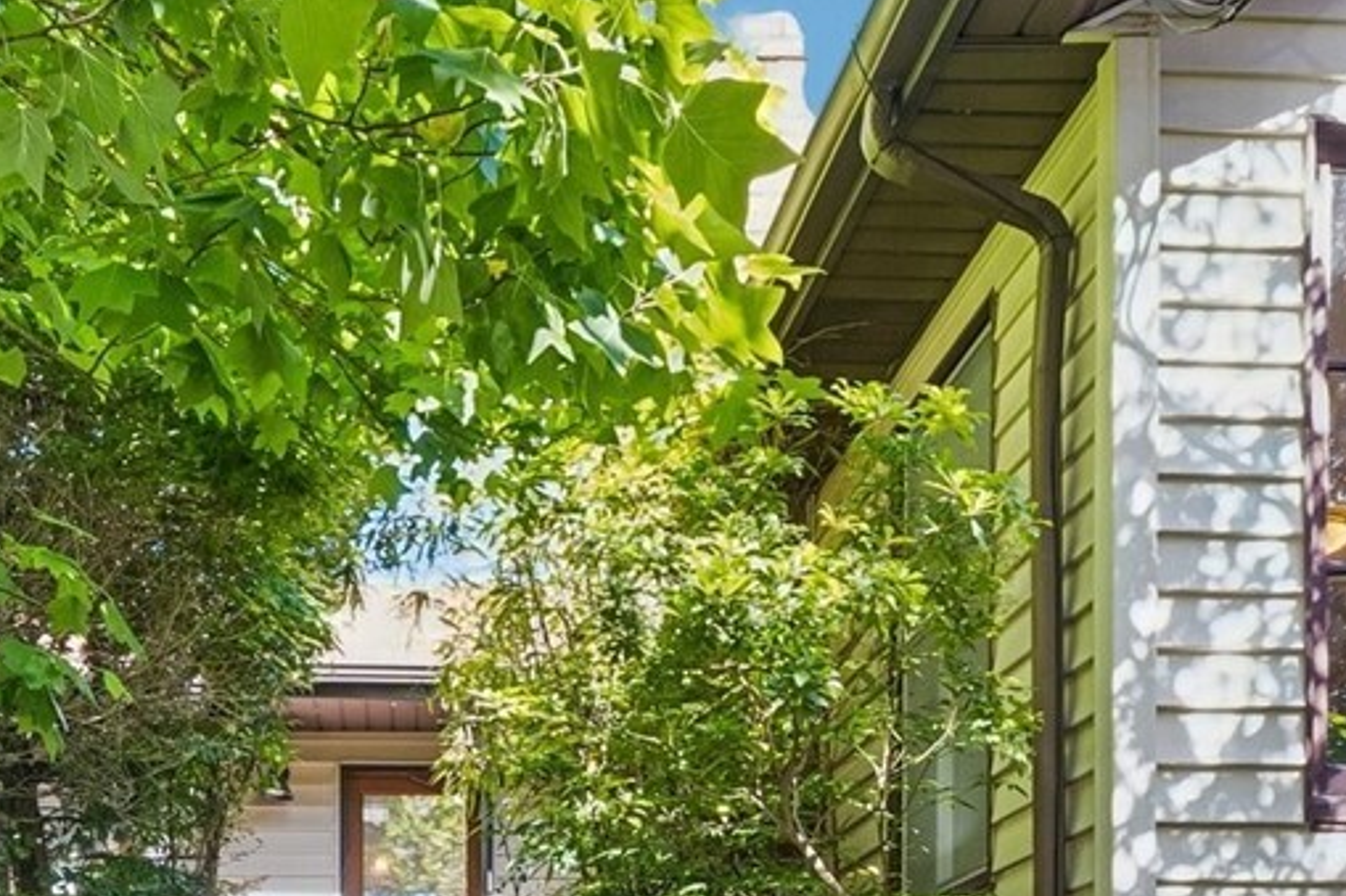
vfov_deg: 23.6
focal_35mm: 50
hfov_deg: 38.9
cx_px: 387
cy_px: 1188
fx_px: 1869
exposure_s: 1/10
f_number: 9
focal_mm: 10
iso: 250
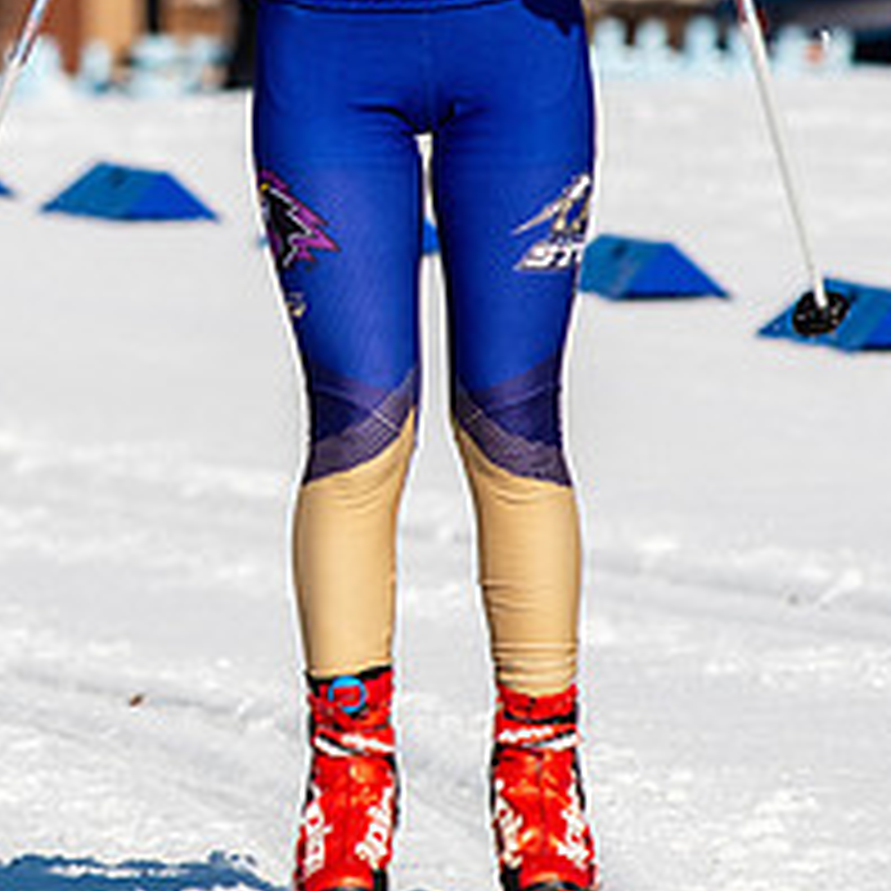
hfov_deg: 1.3
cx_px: -36
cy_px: 114
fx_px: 38323
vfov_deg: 1.3
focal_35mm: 1316
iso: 400
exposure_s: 1/2000
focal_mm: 300
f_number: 8
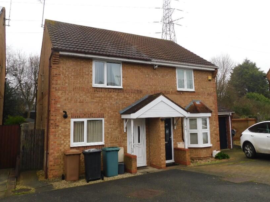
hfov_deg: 61.6
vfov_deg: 48.1
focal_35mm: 29
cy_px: 86
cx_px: 143
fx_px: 226
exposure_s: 1/200
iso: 125
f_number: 3
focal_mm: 4
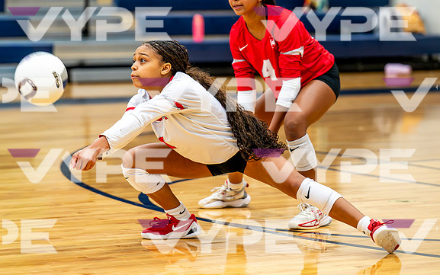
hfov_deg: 12.6
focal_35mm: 166
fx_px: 1991
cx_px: 185
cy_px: 79
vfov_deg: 7.9
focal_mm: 120
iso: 4000
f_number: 2.8
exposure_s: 1/800
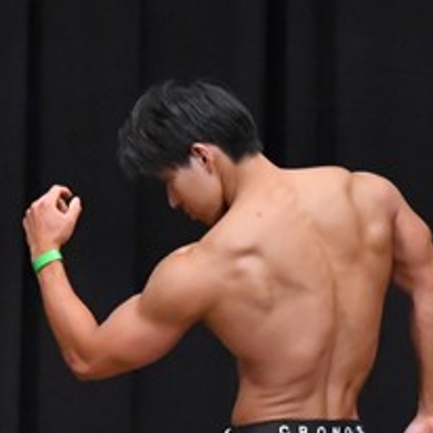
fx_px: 10161
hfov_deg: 2.4
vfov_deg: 2.4
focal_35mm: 718
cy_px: 486
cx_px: 270
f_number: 5.6
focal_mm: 150
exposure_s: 1/400
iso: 8000
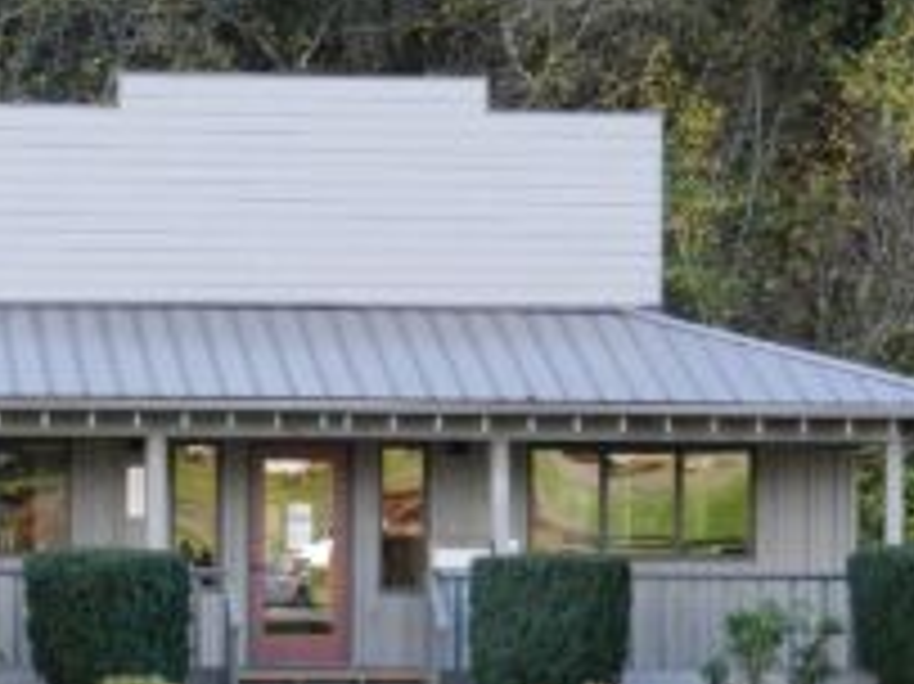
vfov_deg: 7.5
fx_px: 5199
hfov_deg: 10.0
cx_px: 275
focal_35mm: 197
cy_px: 495
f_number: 4.6
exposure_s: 1/80
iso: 160
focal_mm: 17.7
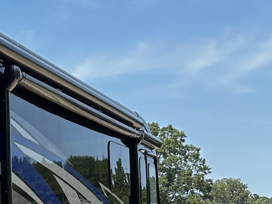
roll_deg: +3.0
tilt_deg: +2.5
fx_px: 731
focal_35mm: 93
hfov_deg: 16.8
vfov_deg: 15.5
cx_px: -244
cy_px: 226
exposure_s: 1/1495
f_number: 1.78
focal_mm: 6.86
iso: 80
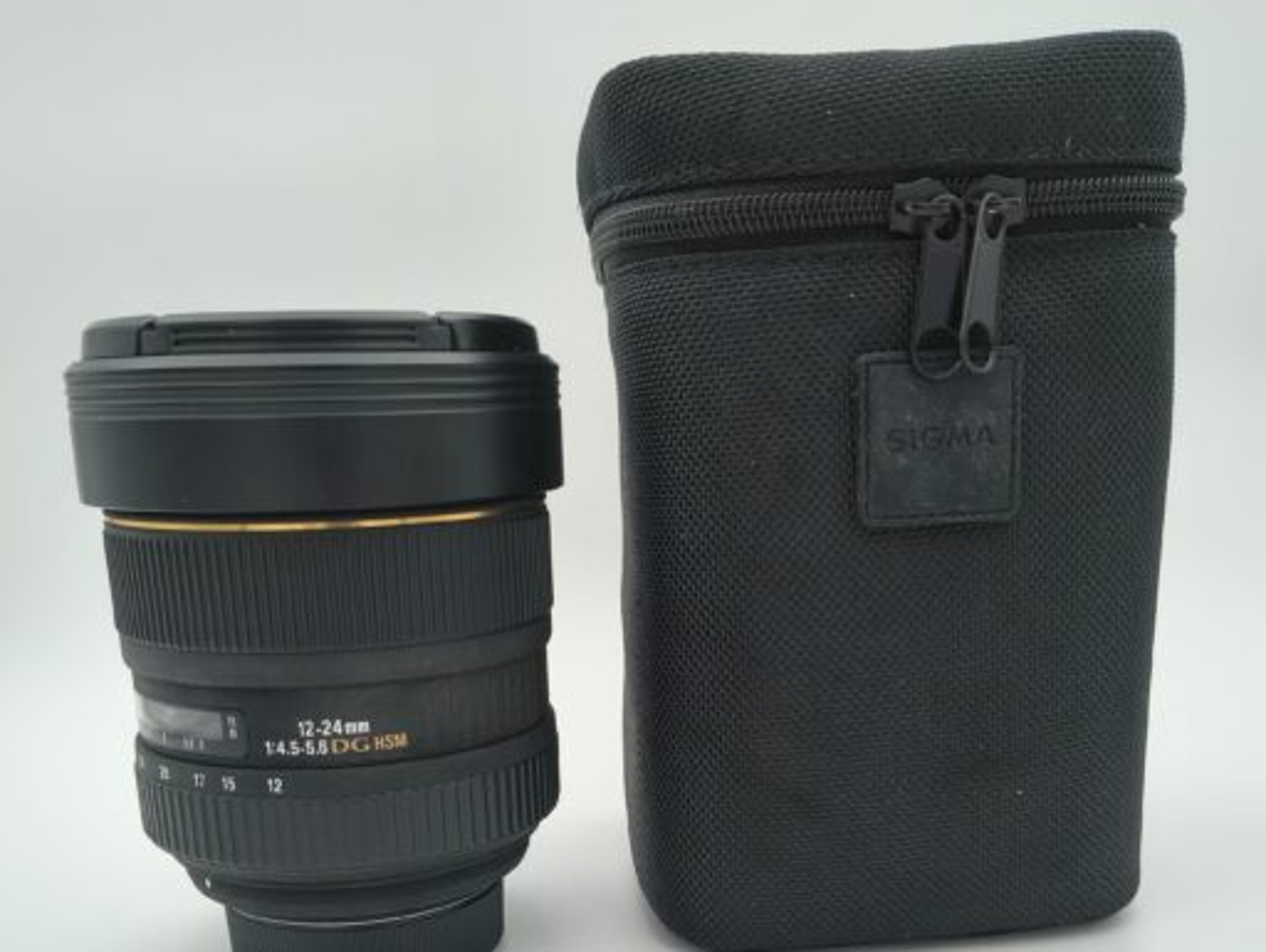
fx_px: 879
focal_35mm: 24
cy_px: 476
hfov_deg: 71.5
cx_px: 633
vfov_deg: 56.9
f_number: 1.8
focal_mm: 5.56
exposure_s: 1/410
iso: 100
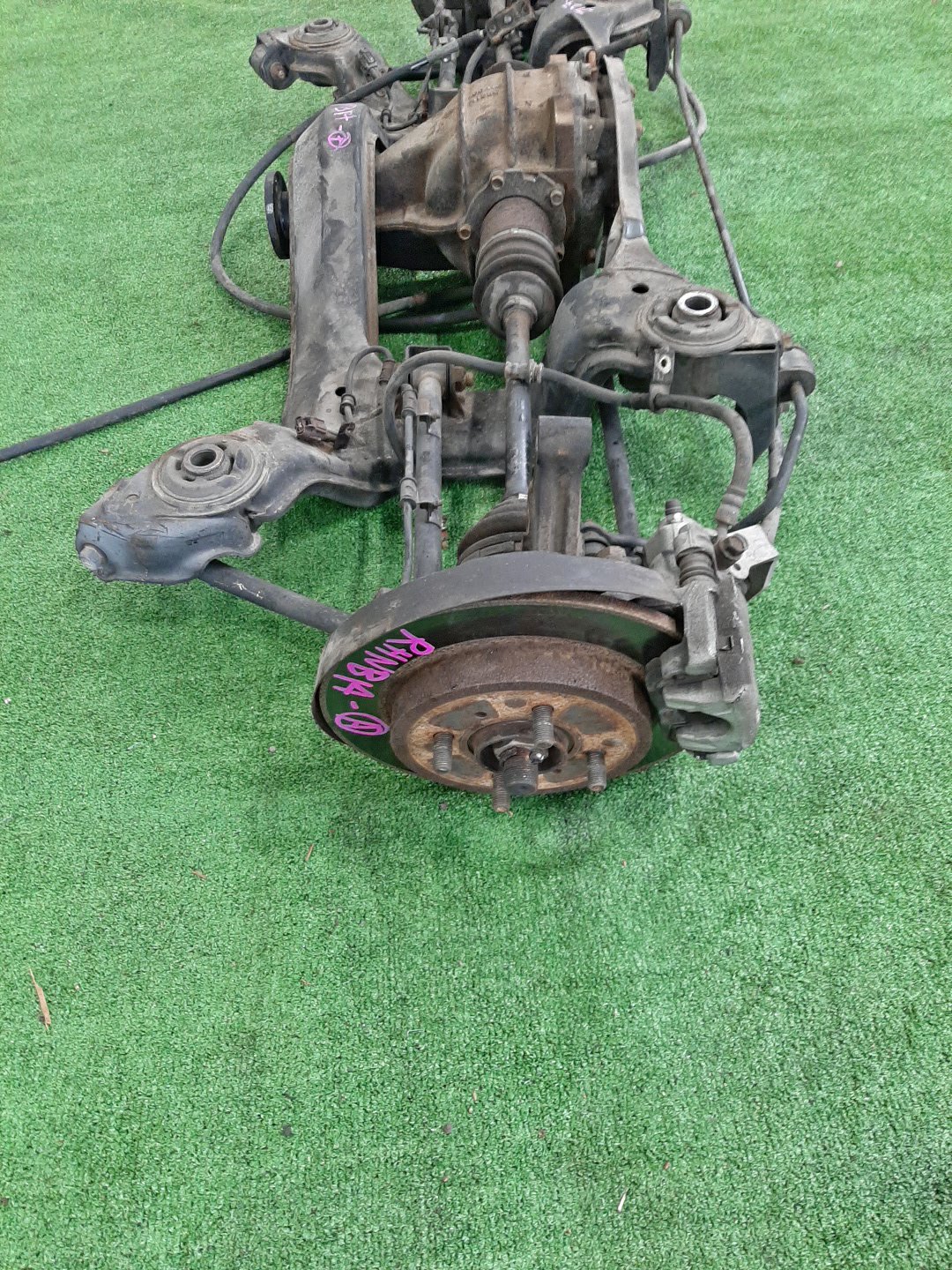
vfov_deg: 67.3
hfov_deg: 53.1
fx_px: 953
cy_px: 635
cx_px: 476
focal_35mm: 26
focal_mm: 3.93
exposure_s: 1/25
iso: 224
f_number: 1.7
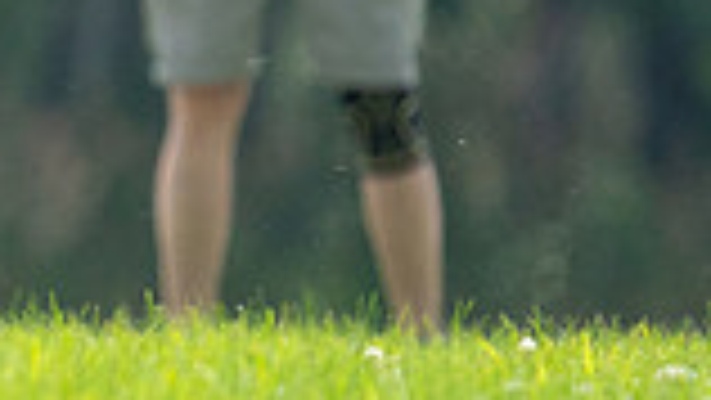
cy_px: -160
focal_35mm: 1937
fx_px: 36530
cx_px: -526
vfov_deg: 0.6
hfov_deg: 1.1
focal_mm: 485
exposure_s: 1/4000
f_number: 6.3
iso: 2500
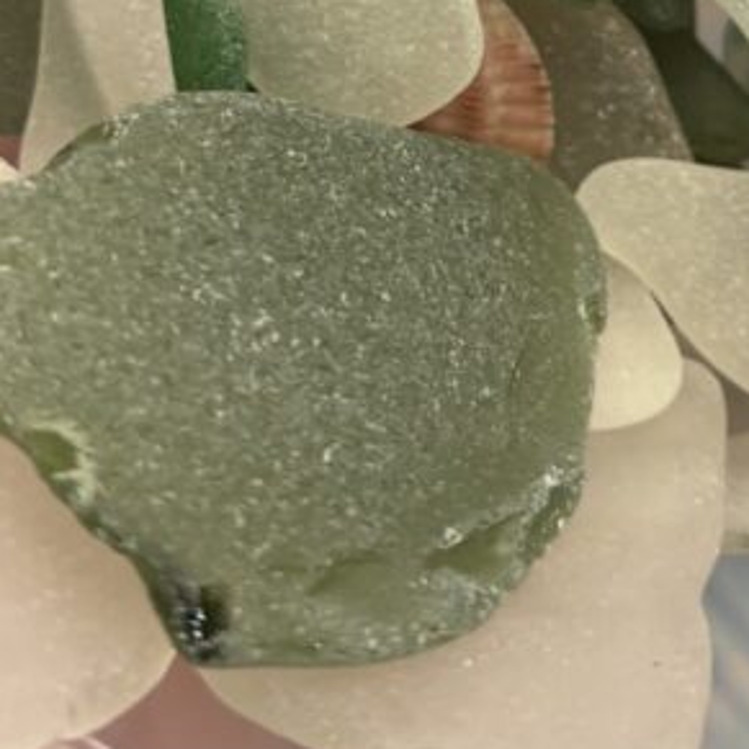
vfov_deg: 20.3
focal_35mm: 81
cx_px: 530
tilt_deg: -55.7
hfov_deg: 21.3
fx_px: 1983
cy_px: -90
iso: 100
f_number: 1.6
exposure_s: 1/60
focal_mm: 5.96
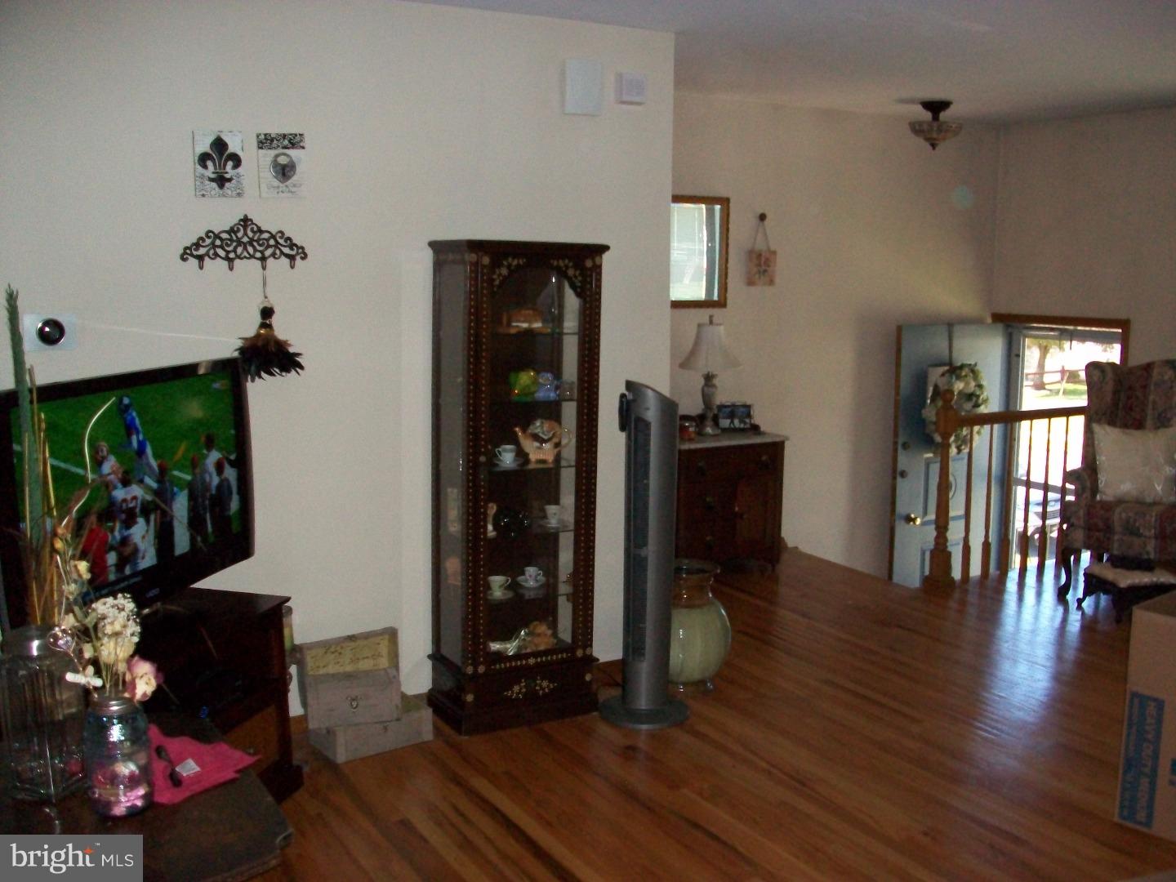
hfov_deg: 54.0
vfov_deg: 41.8
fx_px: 1155
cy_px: 441
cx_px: 588
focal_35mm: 34
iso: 200
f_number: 2.8
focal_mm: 5.7
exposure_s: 1/125
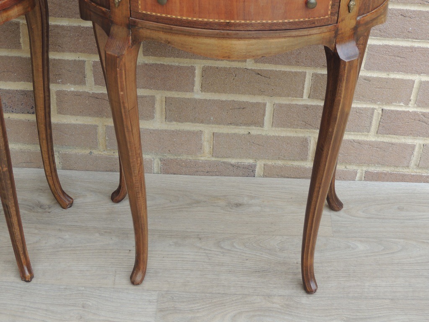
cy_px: 161
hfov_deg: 34.9
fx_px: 682
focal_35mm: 55
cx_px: 214
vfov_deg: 26.6
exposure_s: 1/60
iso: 100
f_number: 3.7
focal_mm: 9.8
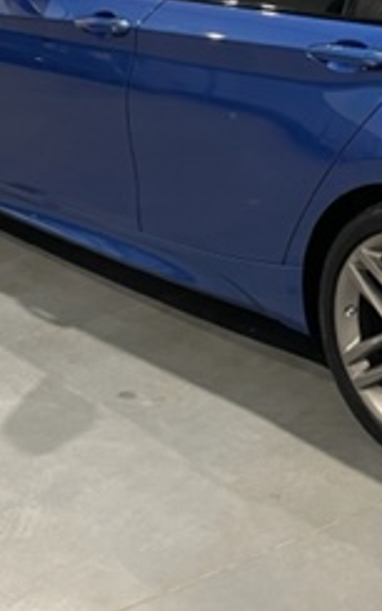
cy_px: 32
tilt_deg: -12.3
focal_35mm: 72
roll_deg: +0.2
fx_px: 1200
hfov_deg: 17.6
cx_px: 399
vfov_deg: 27.3
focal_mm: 4.2
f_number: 1.6
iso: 100
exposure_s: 1/50
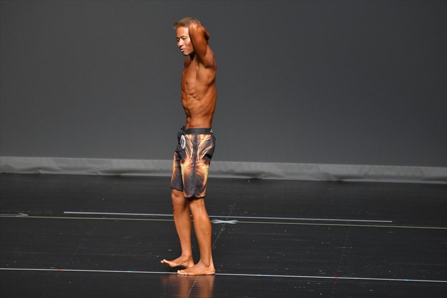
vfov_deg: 4.4
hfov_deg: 6.5
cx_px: 224
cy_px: 149
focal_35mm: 315
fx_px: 3909
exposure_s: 1/400
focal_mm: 210
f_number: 5.6
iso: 2500
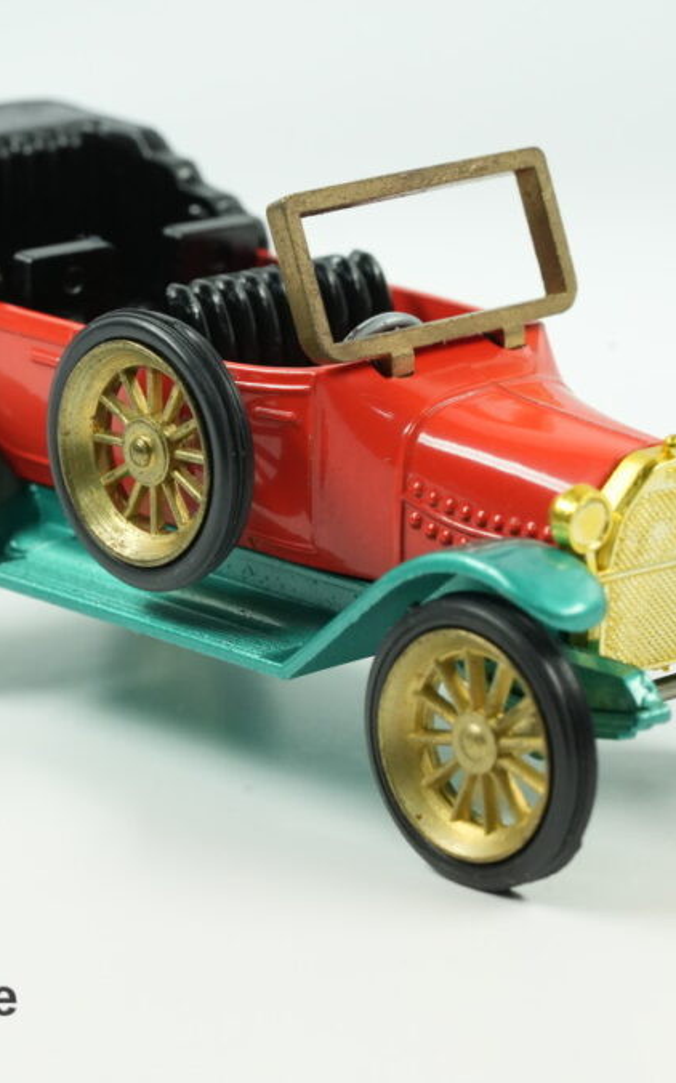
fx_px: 4101
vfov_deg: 15.0
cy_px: 545
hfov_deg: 9.4
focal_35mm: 139
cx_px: 253
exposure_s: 1/60
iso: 3200
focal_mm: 90
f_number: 11
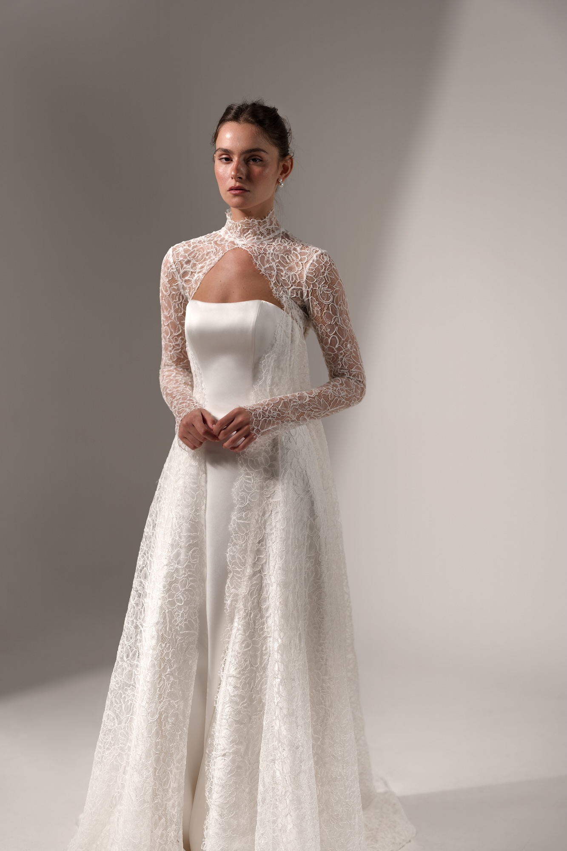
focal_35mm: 50
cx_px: 284
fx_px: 1181
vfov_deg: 39.6
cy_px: 426
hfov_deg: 27.0
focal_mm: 50
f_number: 1.2
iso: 50
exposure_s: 1/800
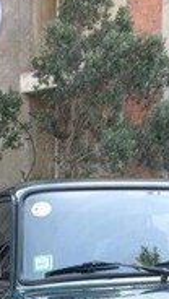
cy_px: 353
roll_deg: +1.5
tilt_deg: -13.2
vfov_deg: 23.0
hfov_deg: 14.1
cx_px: 3
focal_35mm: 85
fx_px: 675
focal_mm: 4.15
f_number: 2.2
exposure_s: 1/132
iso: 32
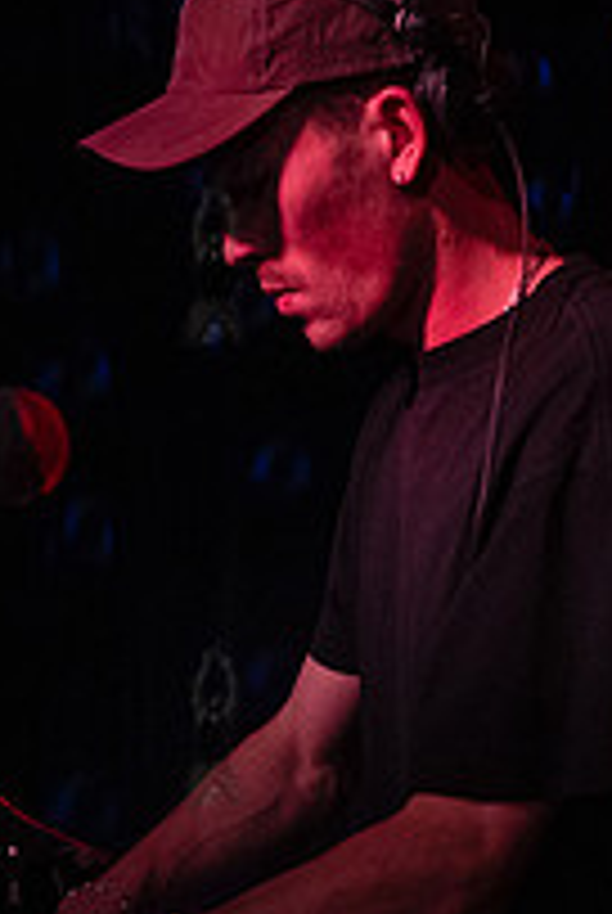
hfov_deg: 15.5
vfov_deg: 22.8
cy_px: 723
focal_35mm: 88
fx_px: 2236
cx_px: 129
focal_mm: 29
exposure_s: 1/400
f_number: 3.5
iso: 12800
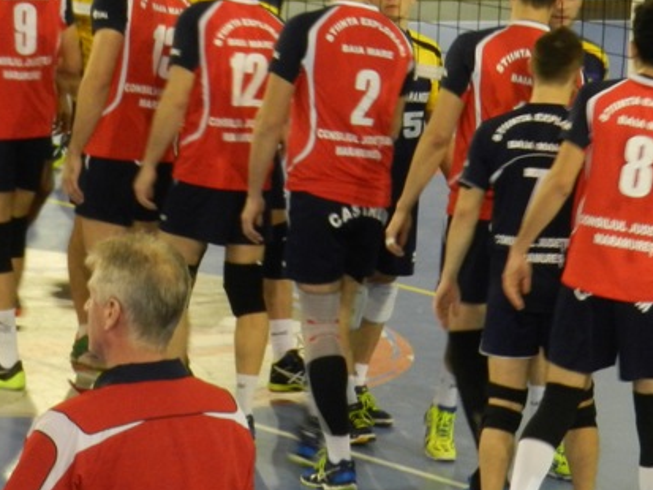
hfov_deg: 8.0
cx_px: 46
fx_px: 4680
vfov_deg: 6.0
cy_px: 43
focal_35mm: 248
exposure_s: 1/30
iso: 320
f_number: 4.6
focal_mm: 17.7
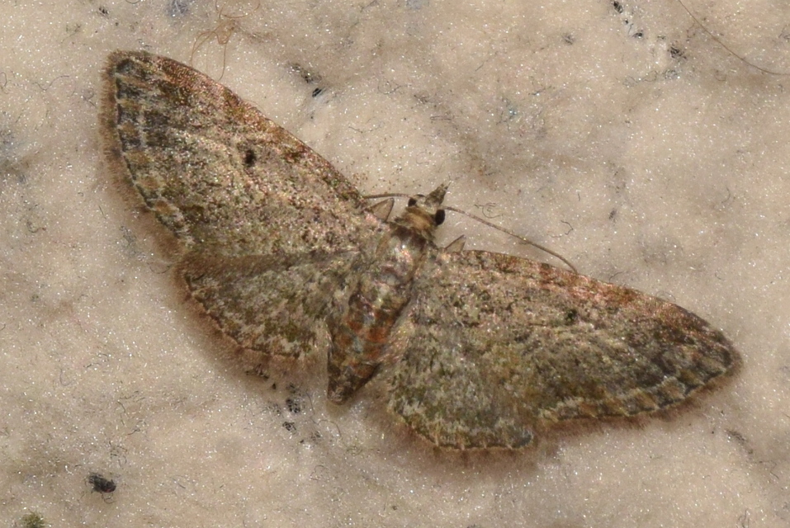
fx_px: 4612
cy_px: 264
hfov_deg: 9.8
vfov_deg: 6.6
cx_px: 395
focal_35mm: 210
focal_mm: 140
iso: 400
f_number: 14
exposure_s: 1/200
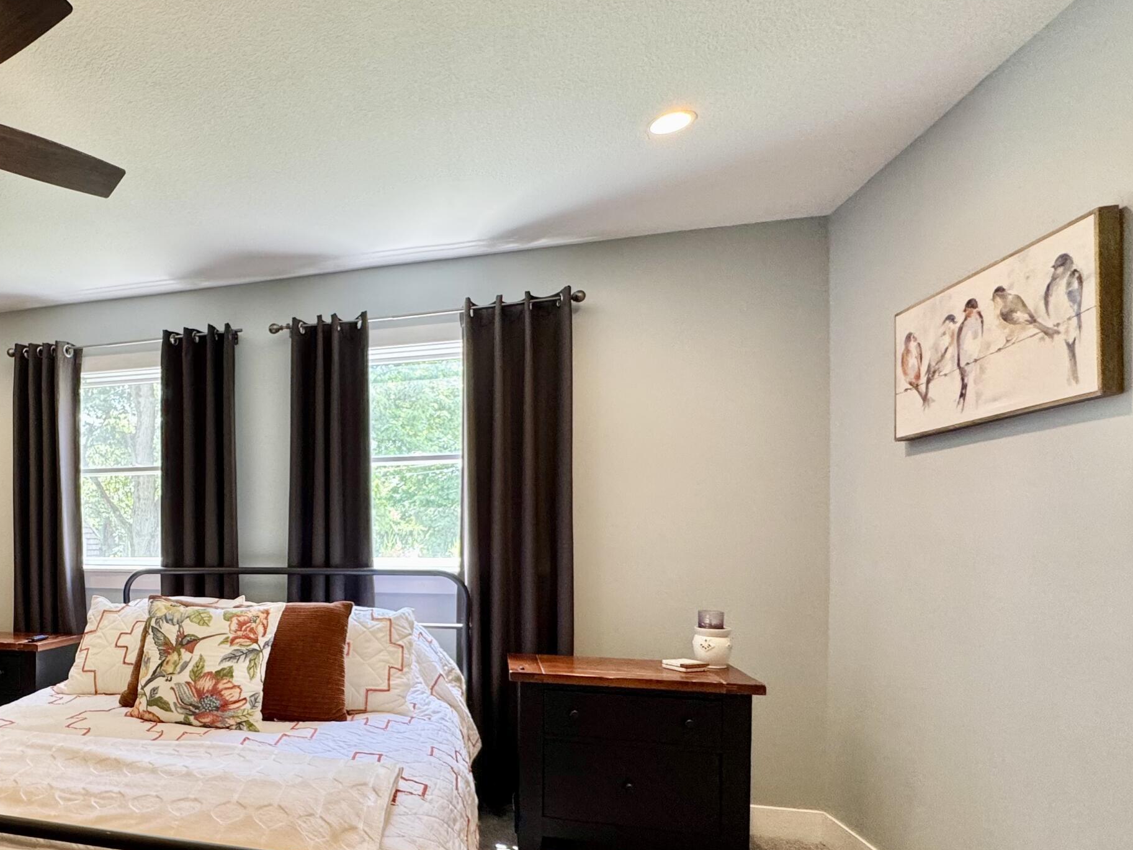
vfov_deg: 57.9
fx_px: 753
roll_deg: +0.2
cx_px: 217
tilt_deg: -0.5
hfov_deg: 66.6
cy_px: 550
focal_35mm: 23
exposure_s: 1/120
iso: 200
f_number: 2.2
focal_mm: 2.22
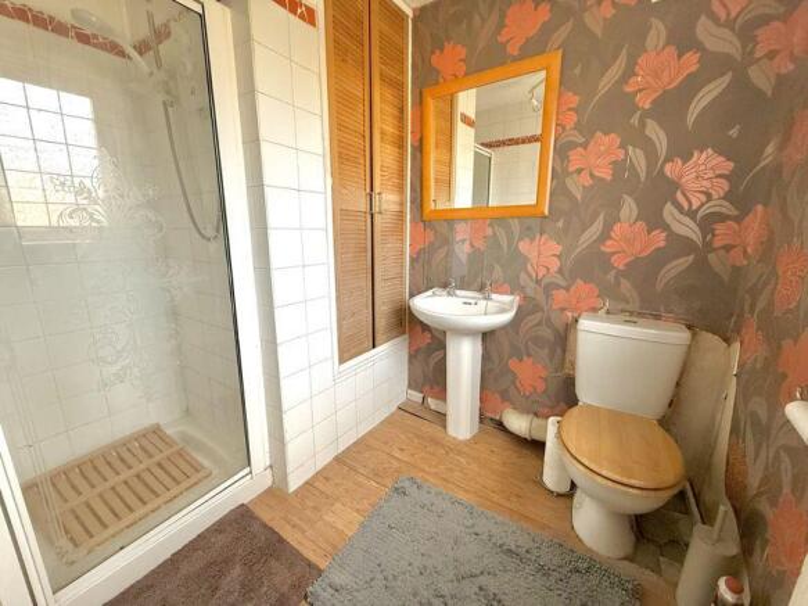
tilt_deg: -12.8
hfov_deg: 102.1
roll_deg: -0.5
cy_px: 303
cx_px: 404
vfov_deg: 85.7
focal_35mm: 14
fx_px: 327
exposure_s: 1/99
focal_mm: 2.22
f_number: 2.2
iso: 320
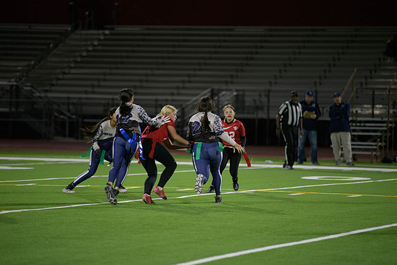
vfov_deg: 6.9
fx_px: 2206
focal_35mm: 200
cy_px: 132
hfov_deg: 10.3
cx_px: 198
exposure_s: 1/640
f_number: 2.8
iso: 2500
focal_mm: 200
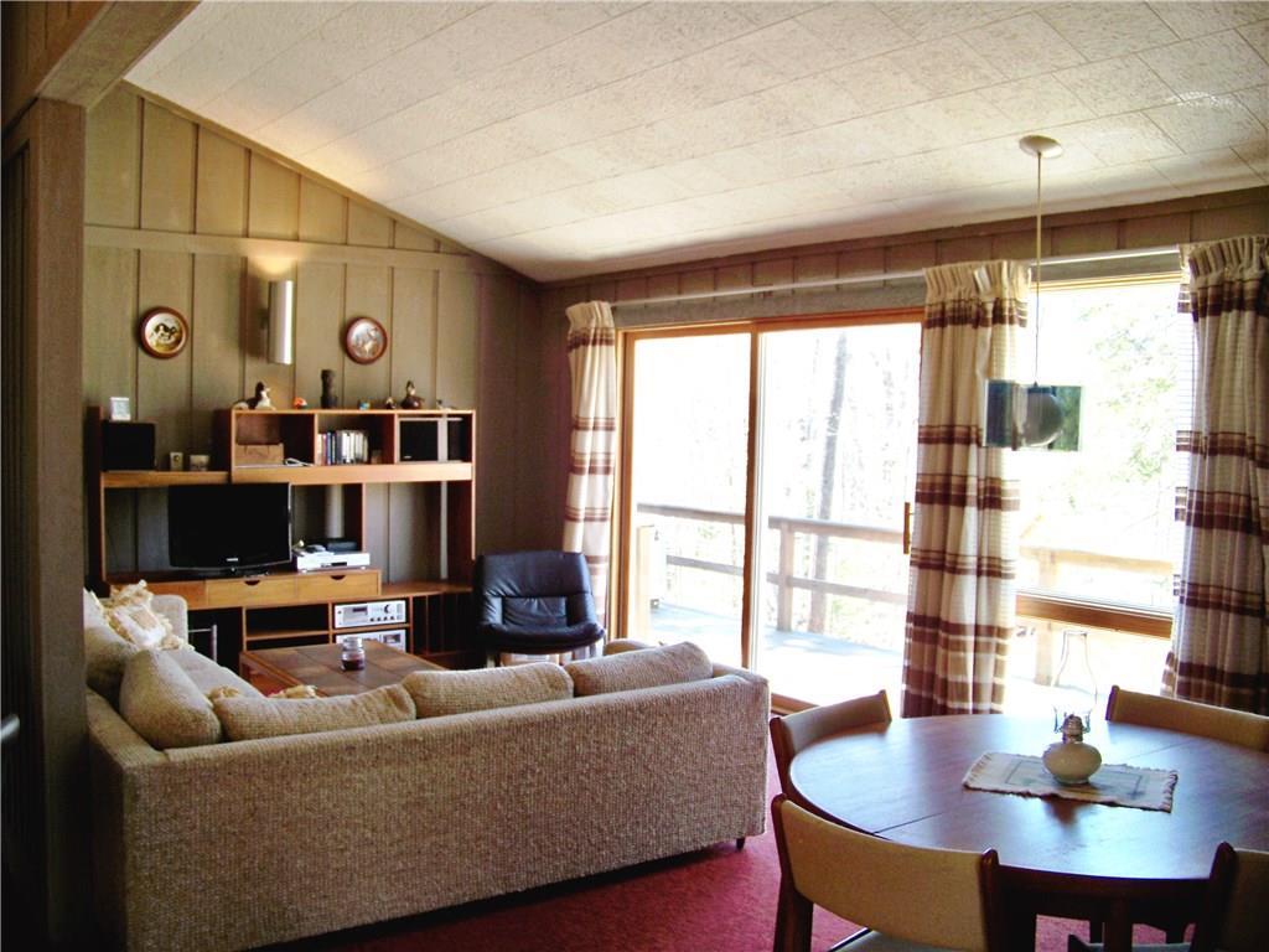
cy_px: 476
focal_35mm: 33
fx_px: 1210
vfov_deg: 42.9
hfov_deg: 55.4
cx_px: 634
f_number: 2.8
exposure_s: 1/30
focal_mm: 5.85
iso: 64
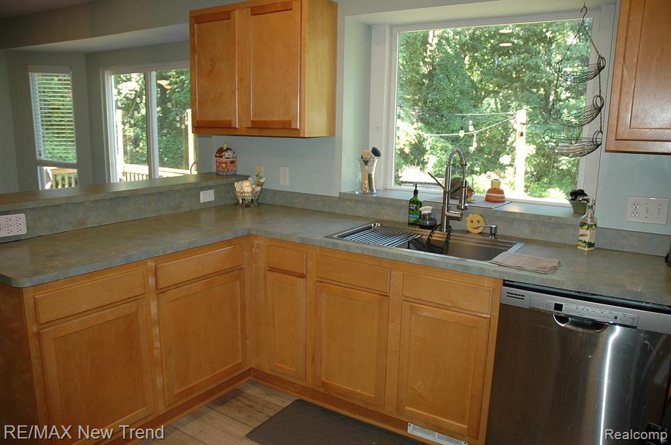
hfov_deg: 67.4
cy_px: 222
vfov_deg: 47.8
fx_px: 503
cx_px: 336
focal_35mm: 27
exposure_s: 1/60
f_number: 3.5
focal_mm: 18
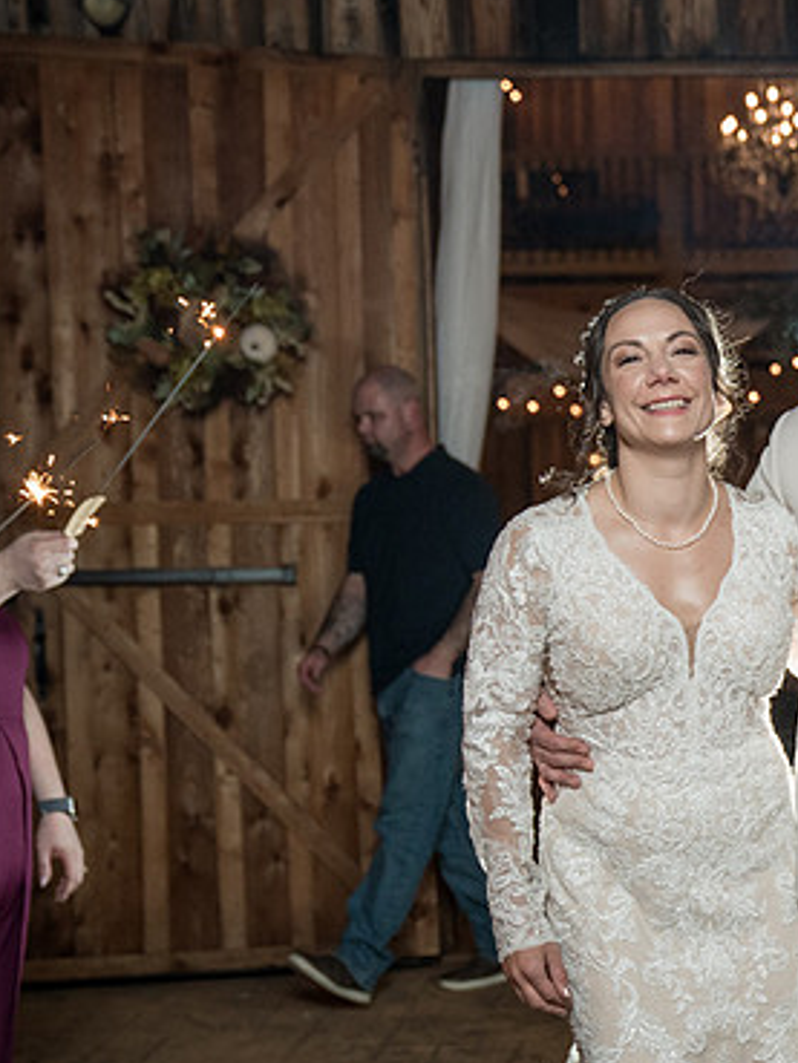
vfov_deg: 25.5
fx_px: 2335
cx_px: 957
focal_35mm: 76
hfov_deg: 18.4
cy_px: 722
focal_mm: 35
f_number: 2.8
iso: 2000
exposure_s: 1/200
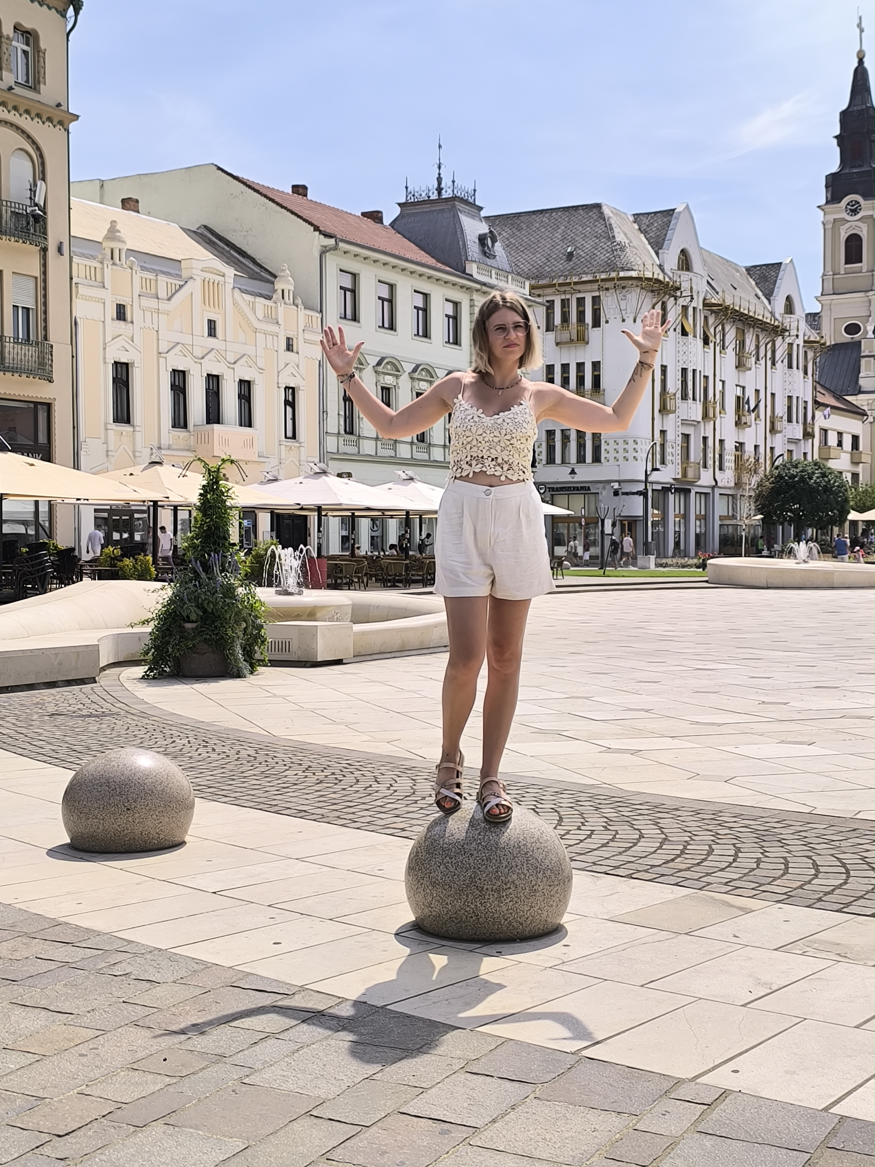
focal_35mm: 42
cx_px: 438
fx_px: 1416
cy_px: 584
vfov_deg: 44.8
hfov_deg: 34.3
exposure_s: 1/1276
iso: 50
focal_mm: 6.14
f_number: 1.65
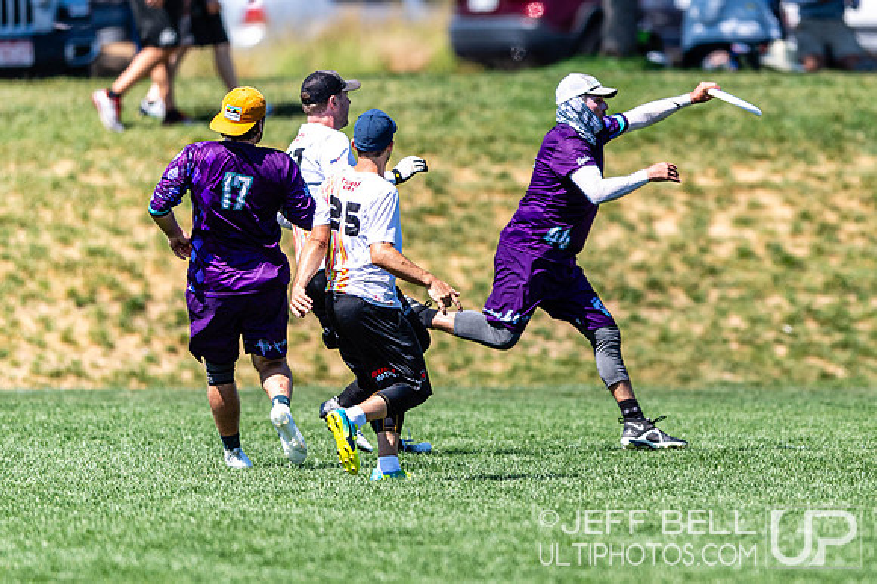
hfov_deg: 2.6
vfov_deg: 1.7
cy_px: 212
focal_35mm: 794
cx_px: 615
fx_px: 19326
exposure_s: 1/2500
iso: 100
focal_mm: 400
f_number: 2.8
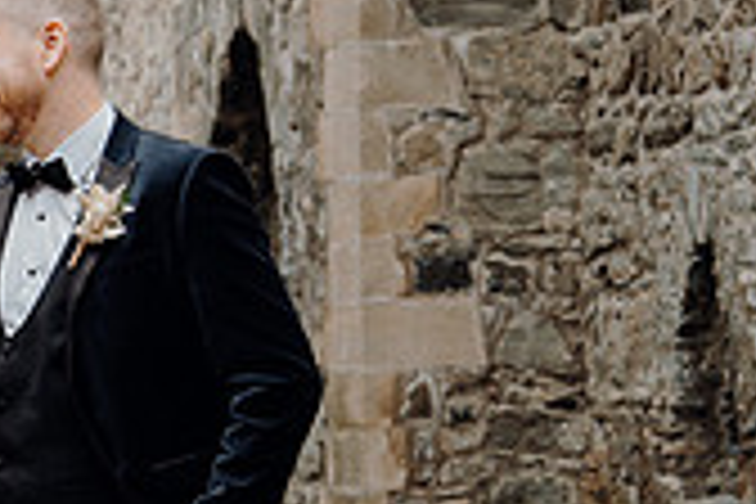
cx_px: -459
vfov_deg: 9.4
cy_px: 569
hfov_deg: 13.2
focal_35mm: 145
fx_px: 3045
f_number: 3.5
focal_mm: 42
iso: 125
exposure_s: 1/160
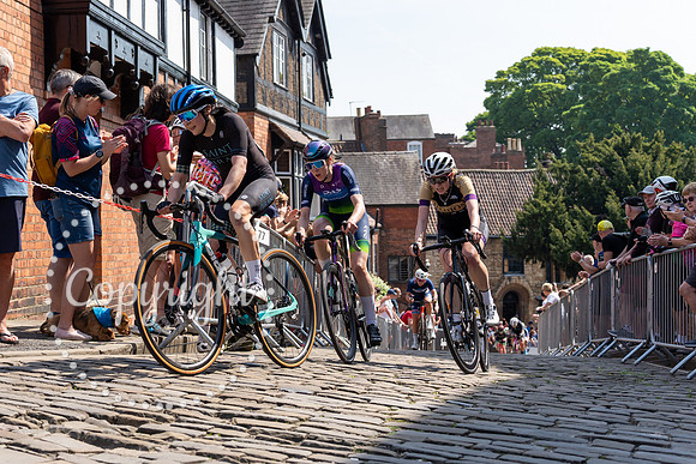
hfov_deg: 34.3
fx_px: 1114
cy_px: 210
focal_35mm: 58
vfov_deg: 23.5
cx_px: 216
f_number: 3.5
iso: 160
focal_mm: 38
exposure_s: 1/2500
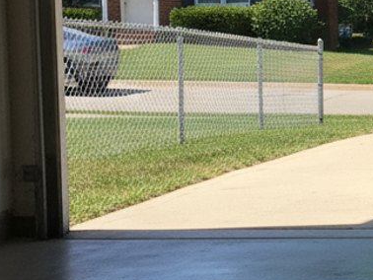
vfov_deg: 20.2
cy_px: 119
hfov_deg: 21.6
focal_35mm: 73
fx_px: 787
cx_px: 583
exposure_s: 1/982
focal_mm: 6.4
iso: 940
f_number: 1.8
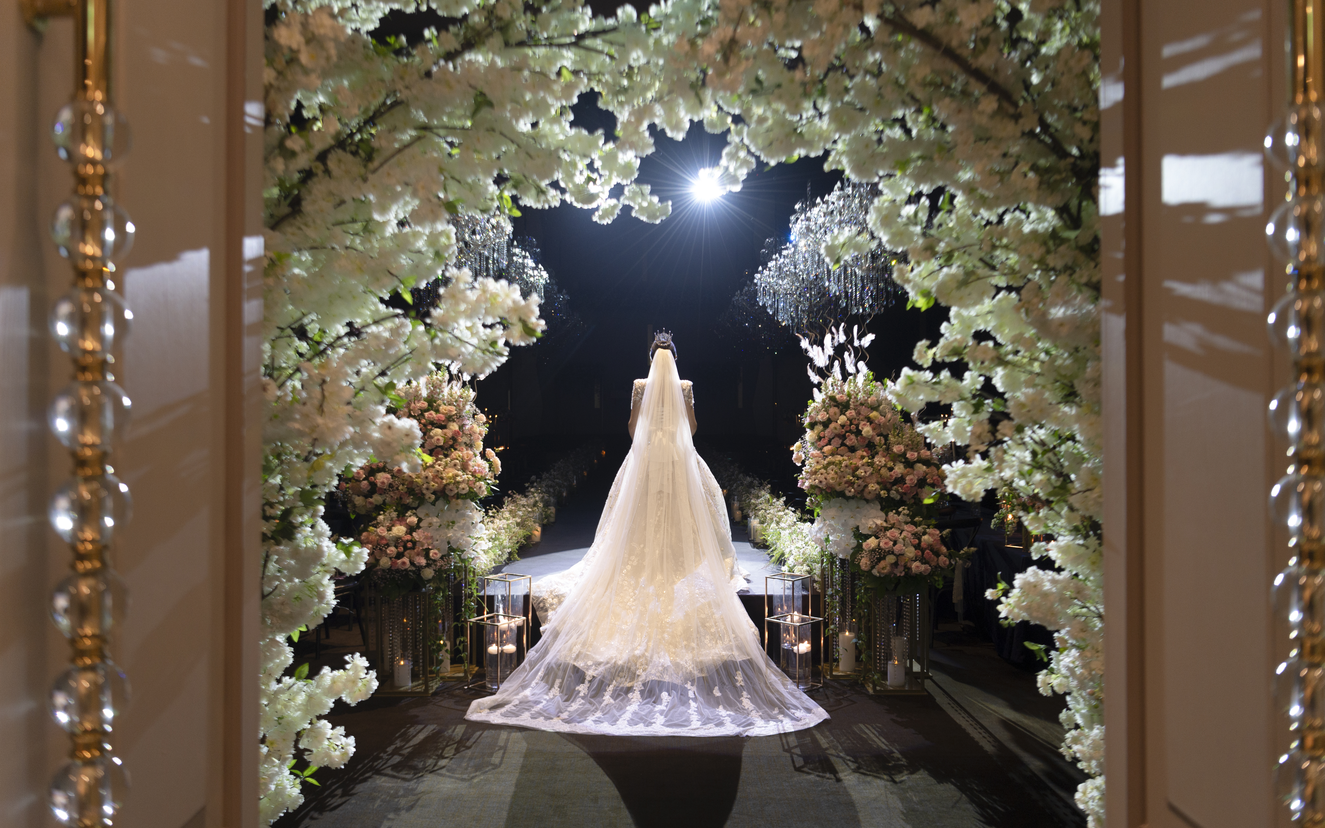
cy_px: 440
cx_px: 667
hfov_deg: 64.6
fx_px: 1047
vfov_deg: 43.1
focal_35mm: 29
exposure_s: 1/125
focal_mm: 28
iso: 400
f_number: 2.8
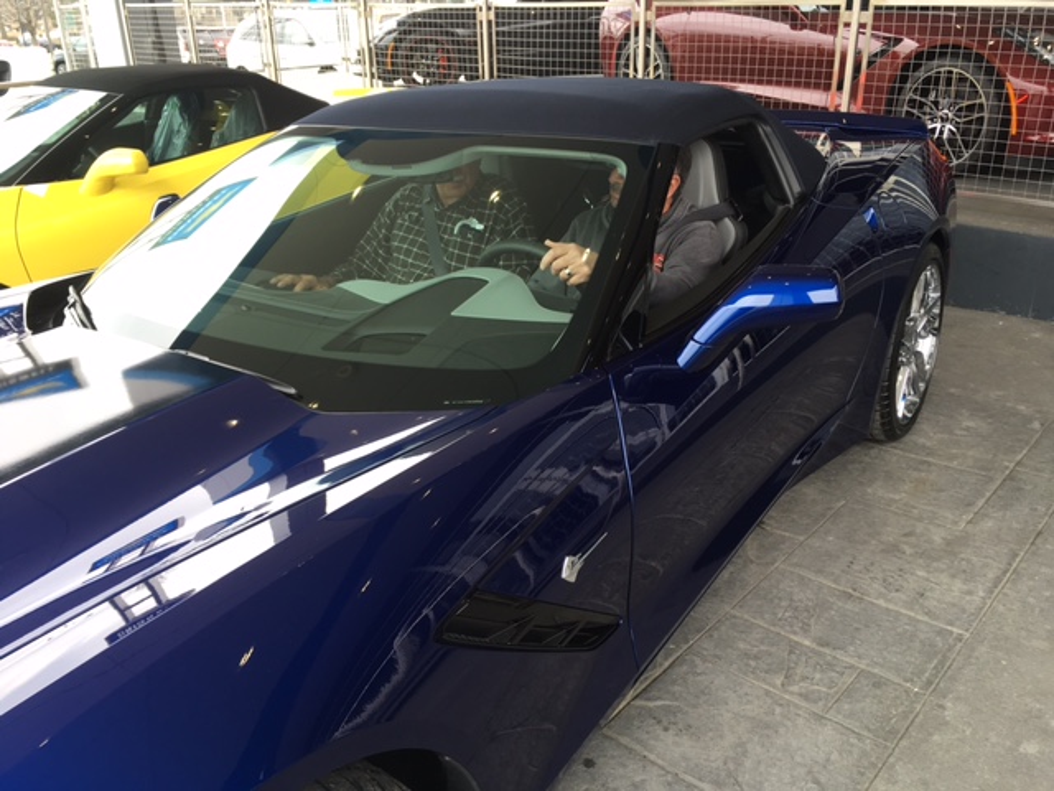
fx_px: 883
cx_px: 527
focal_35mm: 29
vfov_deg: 48.2
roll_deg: +2.2
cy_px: 396
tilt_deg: -22.7
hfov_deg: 61.7
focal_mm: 4.15
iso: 25
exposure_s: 1/120
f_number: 2.2
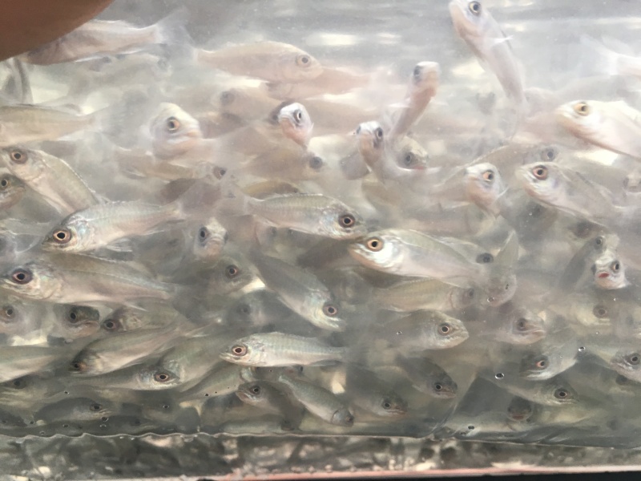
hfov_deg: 61.7
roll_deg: +0.3
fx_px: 537
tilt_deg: +1.9
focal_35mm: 29
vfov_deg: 48.2
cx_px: 320
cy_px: 240
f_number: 2.2
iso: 50
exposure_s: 1/33
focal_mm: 4.15
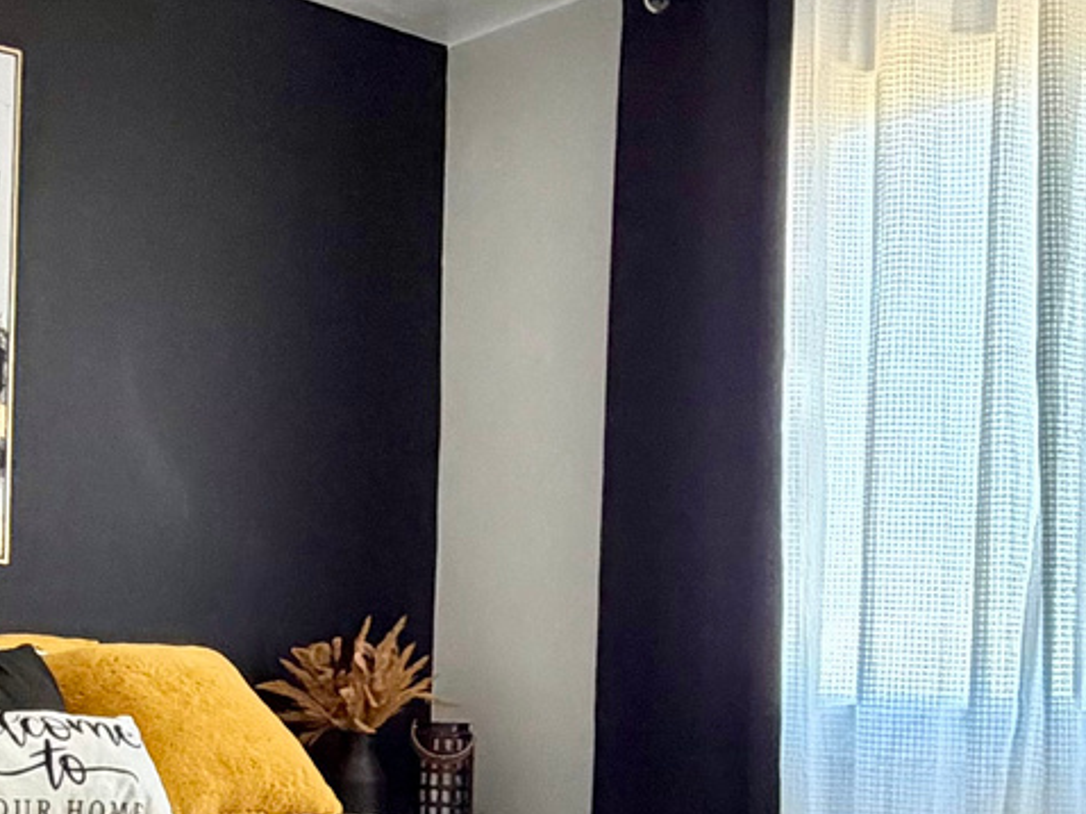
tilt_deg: +0.3
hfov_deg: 30.8
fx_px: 1881
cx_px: 111
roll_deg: -1.3
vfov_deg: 23.9
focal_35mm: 60
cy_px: 691
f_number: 2.2
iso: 500
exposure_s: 1/60
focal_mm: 2.22
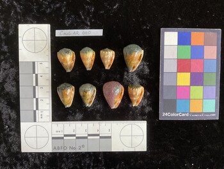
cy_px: 84
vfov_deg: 48.3
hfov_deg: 61.6
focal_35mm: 29
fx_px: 188
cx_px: 112
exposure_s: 1/60
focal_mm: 3
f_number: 1.8
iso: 125
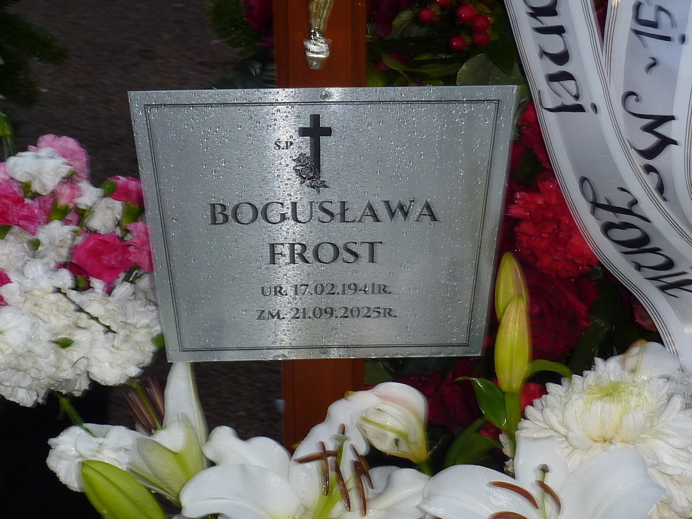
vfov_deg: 17.0
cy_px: 260
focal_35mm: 87
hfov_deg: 22.5
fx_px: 1739
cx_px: 346
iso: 100
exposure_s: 1/30
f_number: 3.8
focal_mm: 7.9
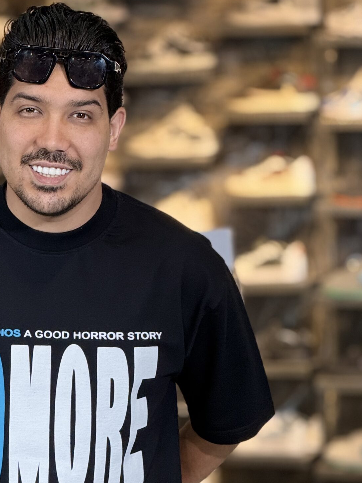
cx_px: 46
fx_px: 2942
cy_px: 362
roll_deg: +0.1
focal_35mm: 211
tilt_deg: -5.6
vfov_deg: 9.4
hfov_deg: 7.0
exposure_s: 1/100
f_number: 2.8
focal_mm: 15.66
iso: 200
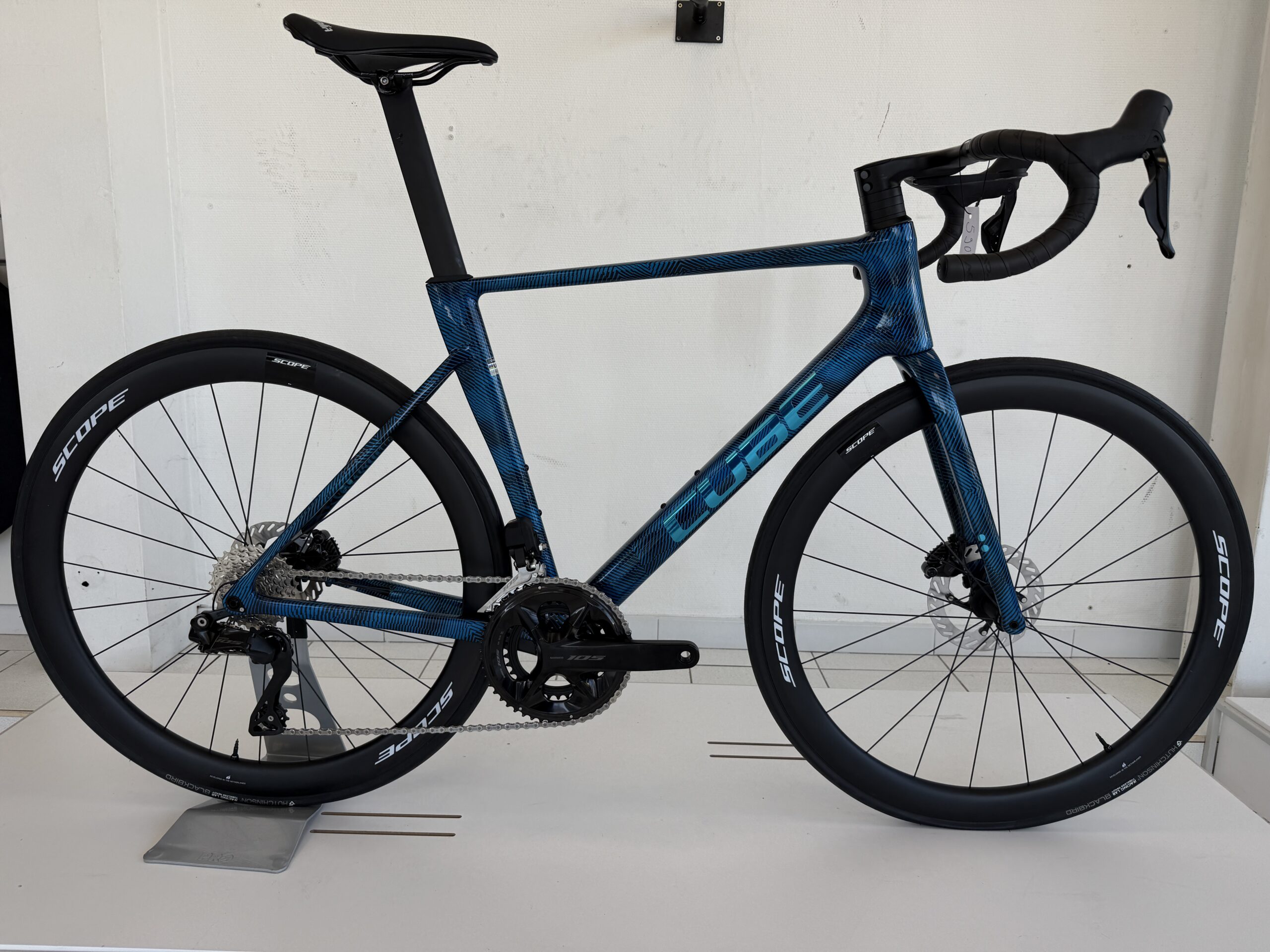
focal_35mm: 24
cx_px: 635
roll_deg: -1.4
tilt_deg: -10.0
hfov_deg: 71.6
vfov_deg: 56.8
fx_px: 881
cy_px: 476
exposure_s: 1/593
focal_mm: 6.76
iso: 80
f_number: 1.78
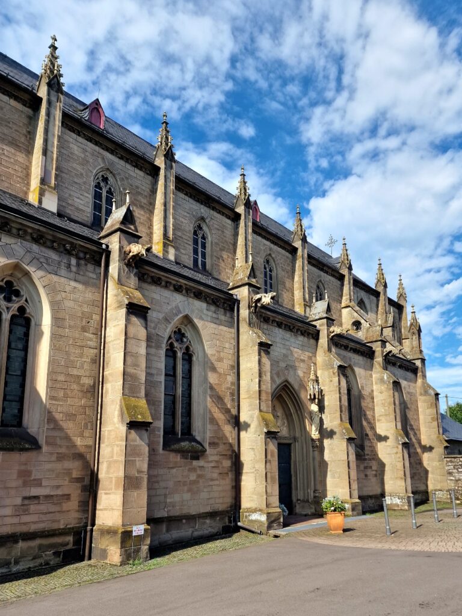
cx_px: 231
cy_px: 308
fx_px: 409
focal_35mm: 23
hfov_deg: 58.9
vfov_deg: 73.9
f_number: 1.8
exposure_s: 1/1111
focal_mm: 6.4
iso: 50
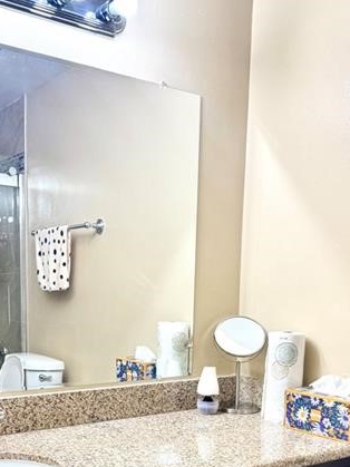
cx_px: 145
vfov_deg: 41.5
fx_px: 593
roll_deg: -1.0
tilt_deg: -7.3
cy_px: 357
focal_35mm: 44
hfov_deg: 32.8
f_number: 1.78
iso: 80
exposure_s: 1/120
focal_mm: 6.76
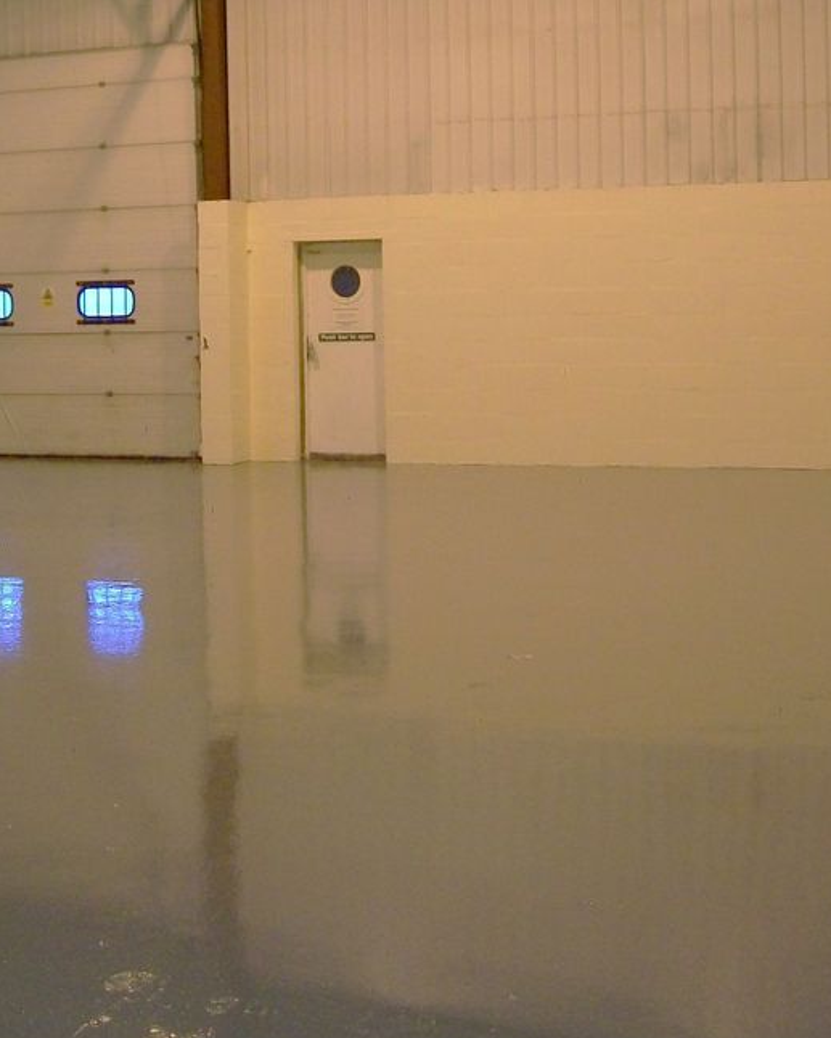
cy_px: 436
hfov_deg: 26.5
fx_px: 1752
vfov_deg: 32.9
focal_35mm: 57
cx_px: 273
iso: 160
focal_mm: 6.1
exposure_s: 1/40
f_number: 2.7
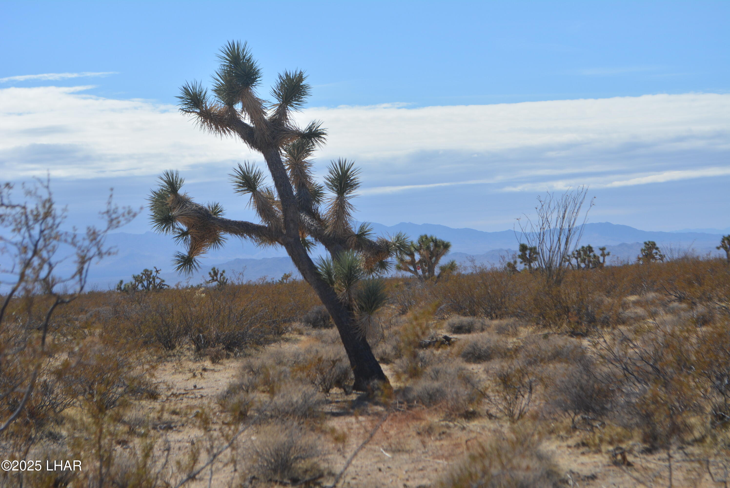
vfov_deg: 17.5
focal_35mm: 78
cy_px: 244
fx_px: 1583
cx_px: 365
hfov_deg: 26.0
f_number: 8
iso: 360
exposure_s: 1/2000
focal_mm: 52
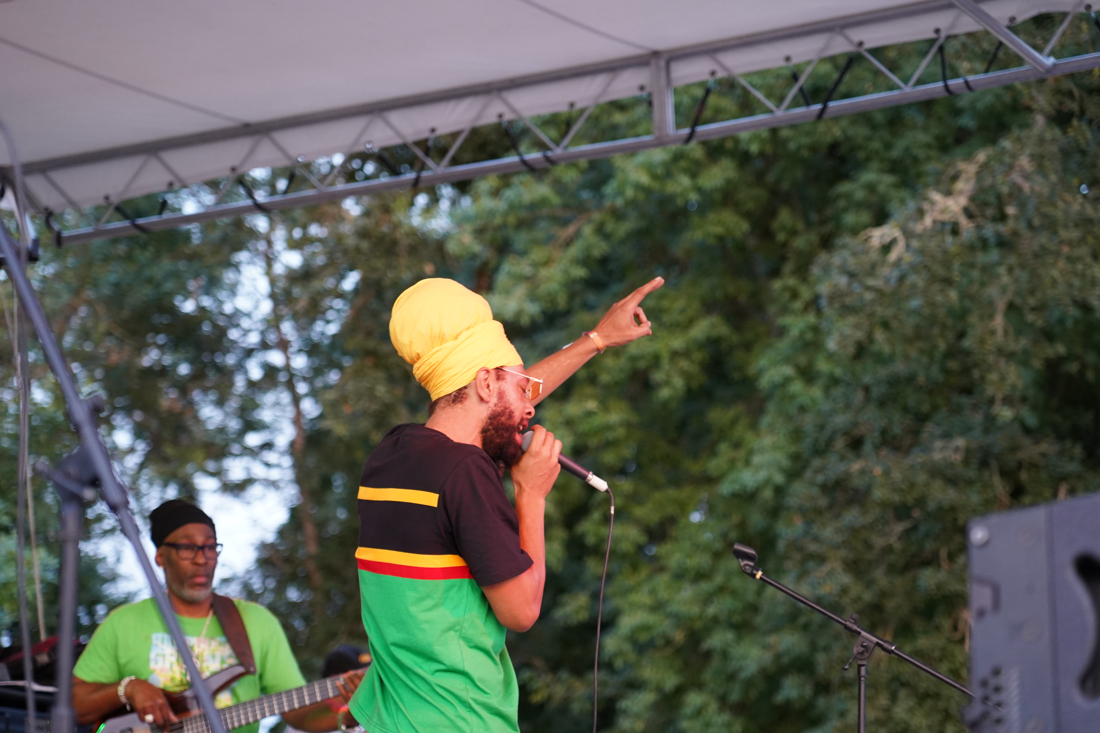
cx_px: 550
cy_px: 366
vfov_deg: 13.0
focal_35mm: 105
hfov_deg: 19.5
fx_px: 3208
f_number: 4
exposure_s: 1/160
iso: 2500
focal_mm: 105
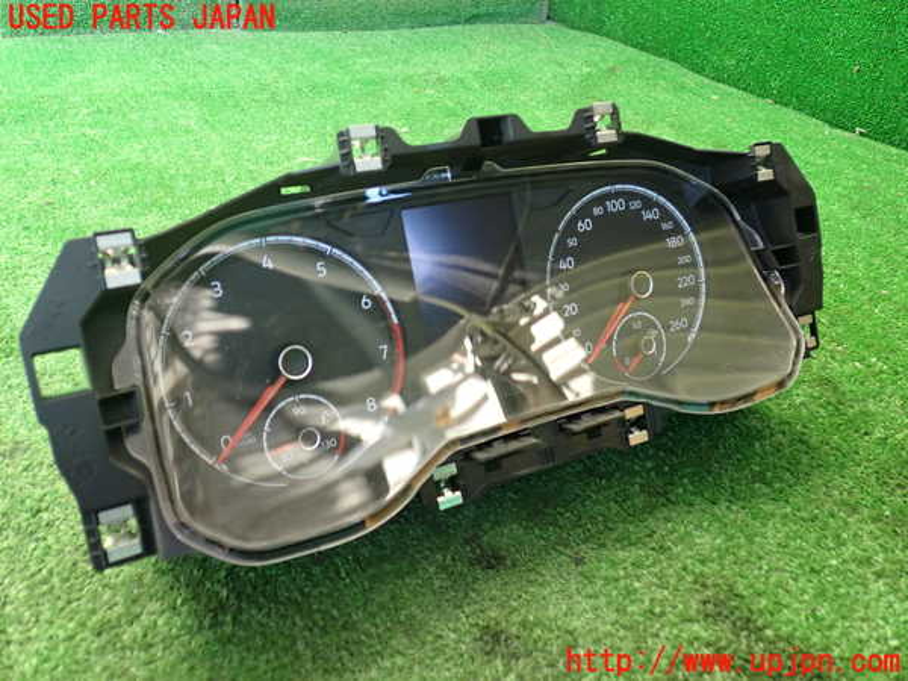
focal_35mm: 30
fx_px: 787
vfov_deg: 46.8
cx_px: 454
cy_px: 340
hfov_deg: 60.0
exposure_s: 1/125
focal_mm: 5.4
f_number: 2.3
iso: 320
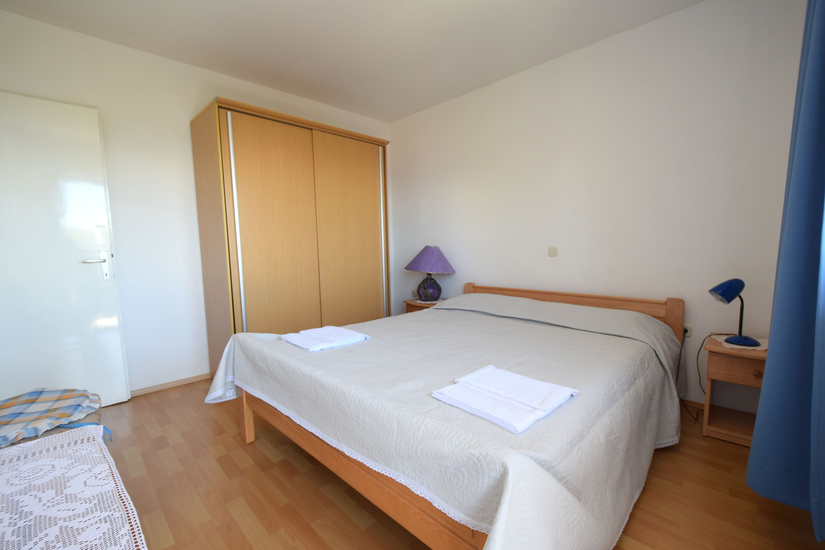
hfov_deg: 100.4
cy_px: 275
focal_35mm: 15
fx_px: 344
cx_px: 412
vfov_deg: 77.3
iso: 400
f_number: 4.5
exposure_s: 1/80
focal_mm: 10
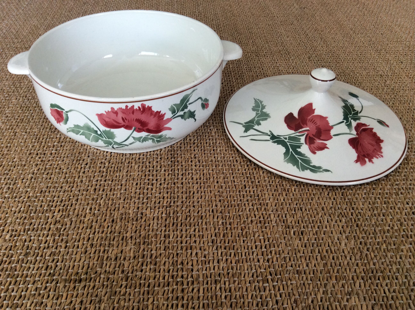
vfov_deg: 44.1
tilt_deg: -42.4
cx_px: 208
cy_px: 155
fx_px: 383
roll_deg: +0.4
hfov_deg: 56.9
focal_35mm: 32
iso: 64
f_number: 2.4
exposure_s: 1/100
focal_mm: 3.3
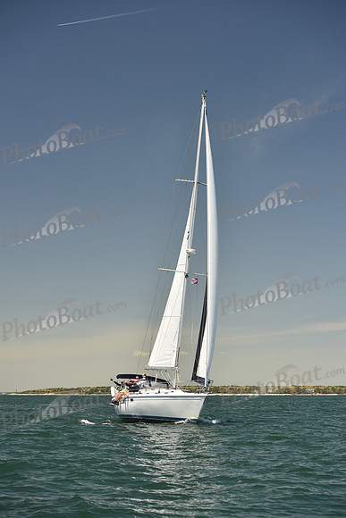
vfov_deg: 28.8
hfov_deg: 19.5
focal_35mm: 70
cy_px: 259
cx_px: 173
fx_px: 1008
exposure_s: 1/800
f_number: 5
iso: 250
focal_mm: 70
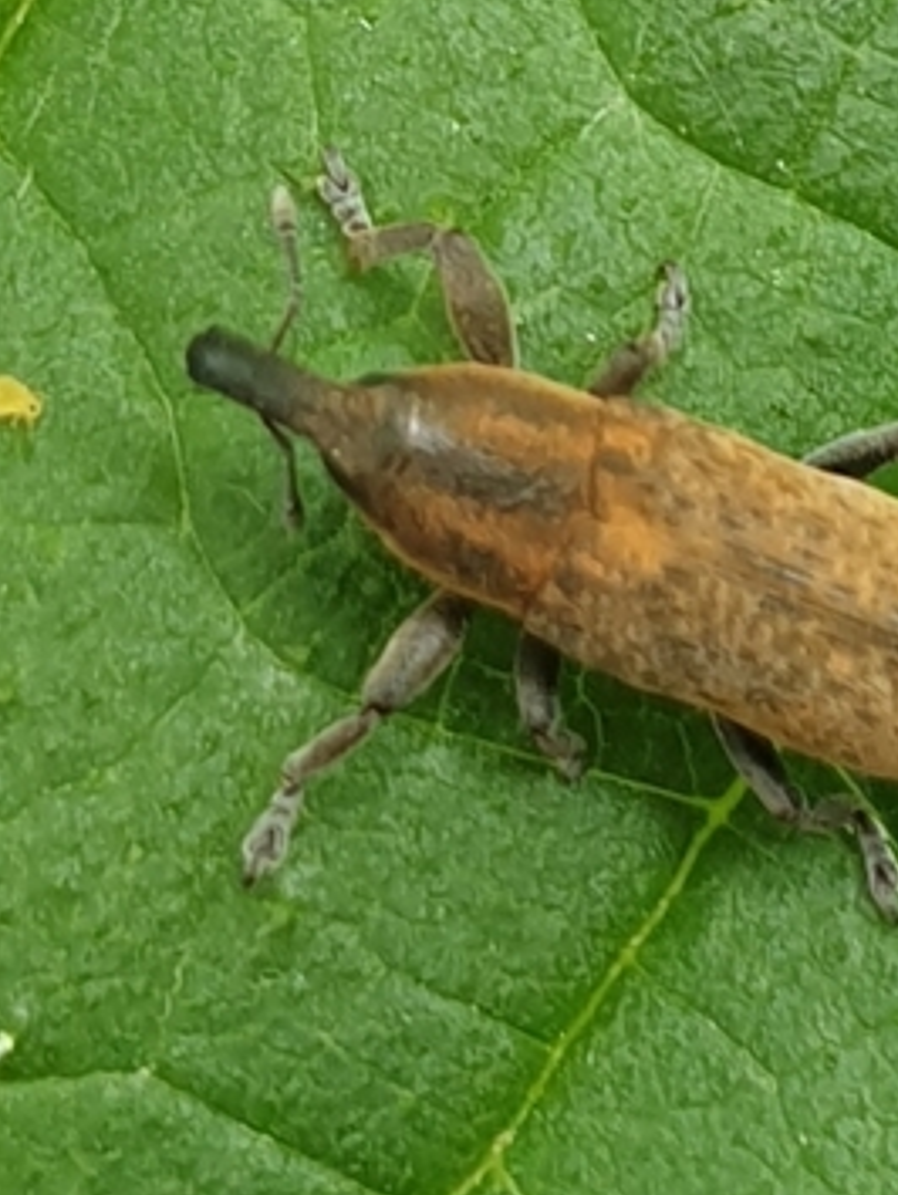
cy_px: 385
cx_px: 716
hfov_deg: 30.2
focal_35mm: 47
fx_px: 1624
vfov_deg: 39.9
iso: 64
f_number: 2.4
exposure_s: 1/50
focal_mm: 4.3
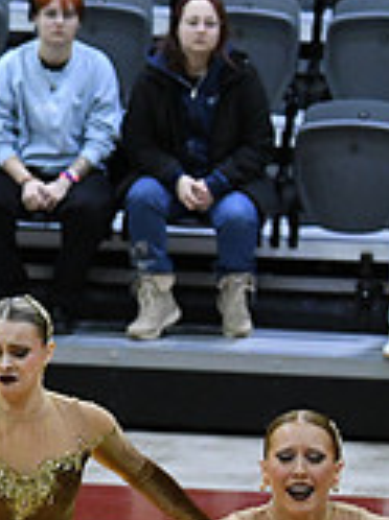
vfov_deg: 3.8
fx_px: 7736
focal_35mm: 515
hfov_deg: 2.9
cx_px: -514
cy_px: 590
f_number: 4
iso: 5000
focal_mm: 102
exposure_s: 1/400
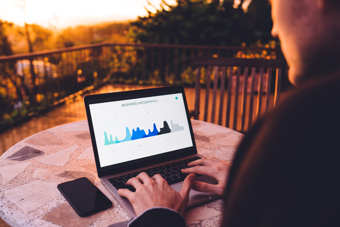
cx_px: 170
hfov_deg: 54.4
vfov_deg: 37.9
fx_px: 331
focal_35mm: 35
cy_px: 114
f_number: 4
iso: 160
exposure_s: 1/125
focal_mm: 35
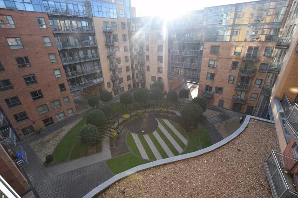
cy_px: 99
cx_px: 149
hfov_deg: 100.4
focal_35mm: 15
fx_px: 124
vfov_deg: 77.3
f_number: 7.1
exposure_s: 1/200
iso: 400
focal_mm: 10
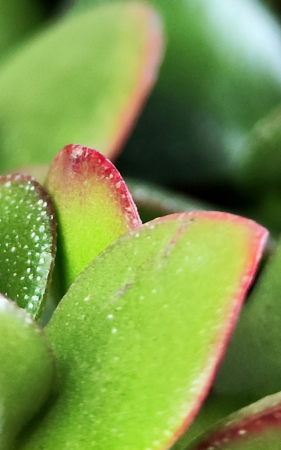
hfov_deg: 18.2
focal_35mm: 71
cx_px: 68
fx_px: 870
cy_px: 90
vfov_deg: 28.4
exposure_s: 1/57.1
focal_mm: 7.01
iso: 1400
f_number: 1.69
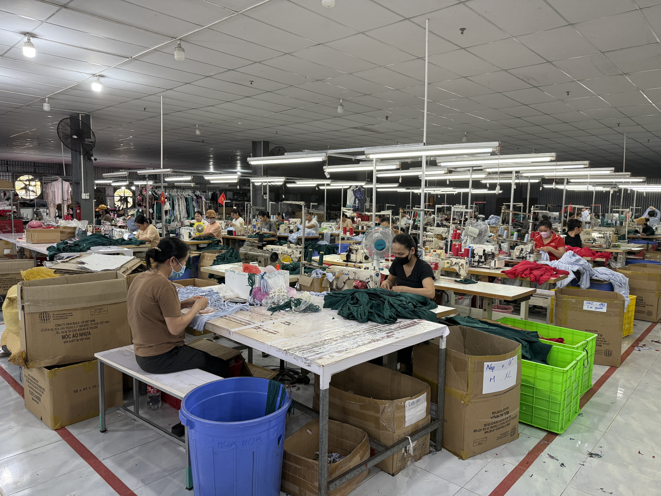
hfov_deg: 71.6
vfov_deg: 56.8
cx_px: 330
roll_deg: -1.0
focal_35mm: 24
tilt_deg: -6.7
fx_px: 458
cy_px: 248
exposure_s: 1/100
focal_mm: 6.76
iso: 200
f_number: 1.78
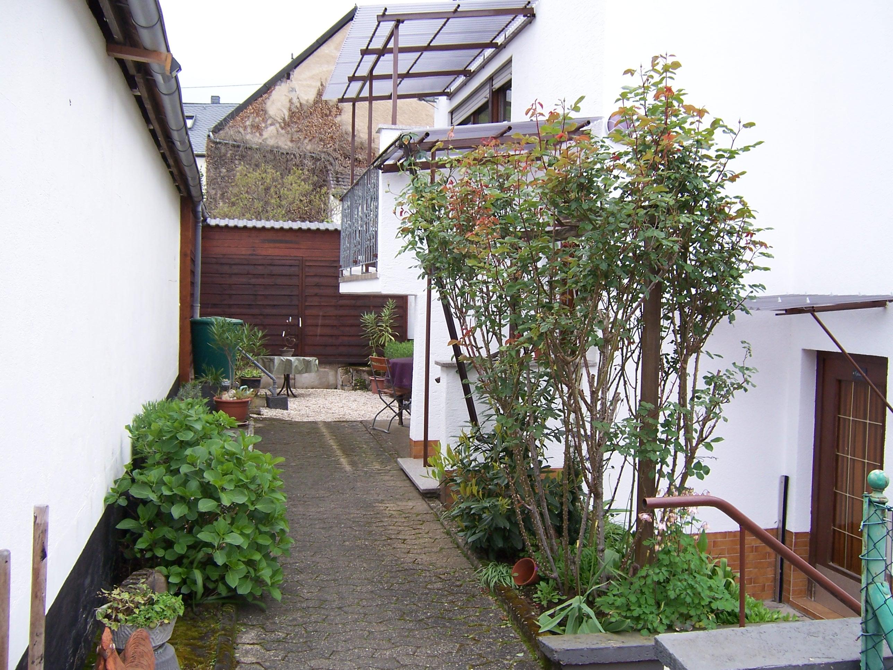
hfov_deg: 55.4
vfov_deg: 42.9
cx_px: 446
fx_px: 851
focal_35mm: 33
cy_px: 335
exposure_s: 1/180
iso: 80
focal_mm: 5.5
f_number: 3.4
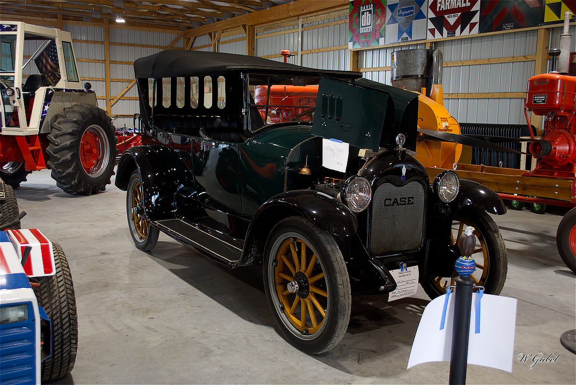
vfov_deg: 36.9
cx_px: 288
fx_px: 576
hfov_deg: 53.1
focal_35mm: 36
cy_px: 192
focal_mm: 24
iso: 560
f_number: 4
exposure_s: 1/100
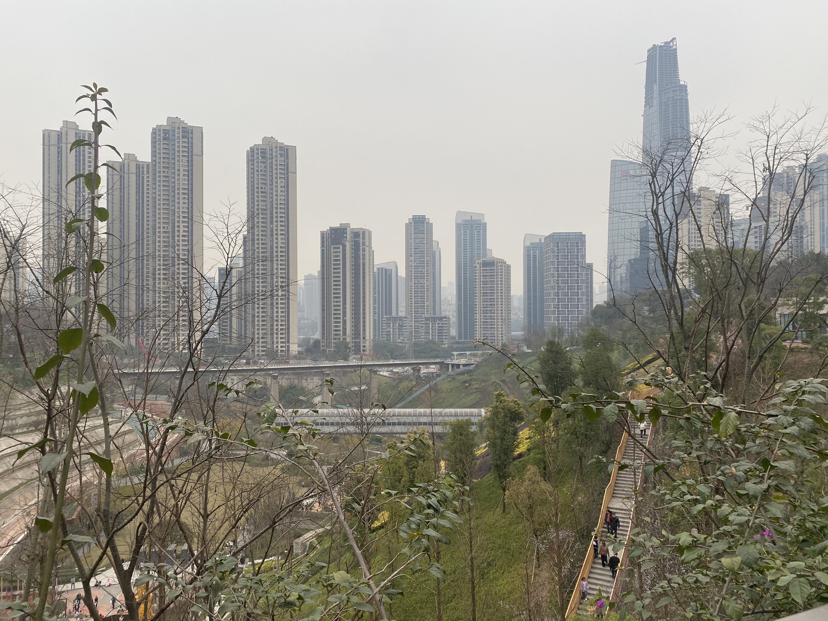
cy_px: 310
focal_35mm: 26
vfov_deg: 53.1
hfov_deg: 67.3
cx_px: 414
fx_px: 622
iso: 32
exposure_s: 1/398
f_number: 1.8
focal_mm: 4.25
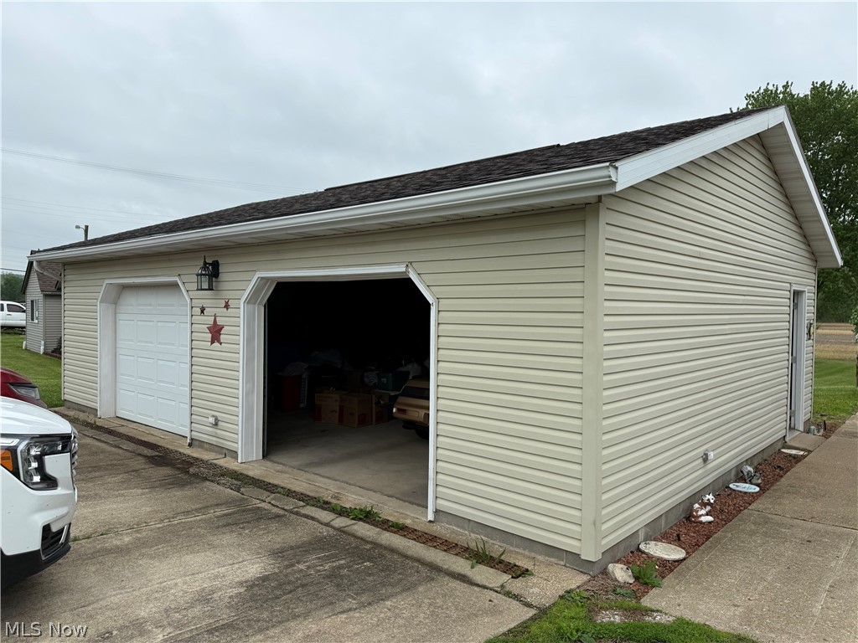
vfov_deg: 56.8
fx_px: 595
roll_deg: -1.1
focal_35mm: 24
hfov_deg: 71.6
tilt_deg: -0.4
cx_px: 429
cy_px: 322
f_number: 1.78
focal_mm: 6.76
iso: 80
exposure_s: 1/1314
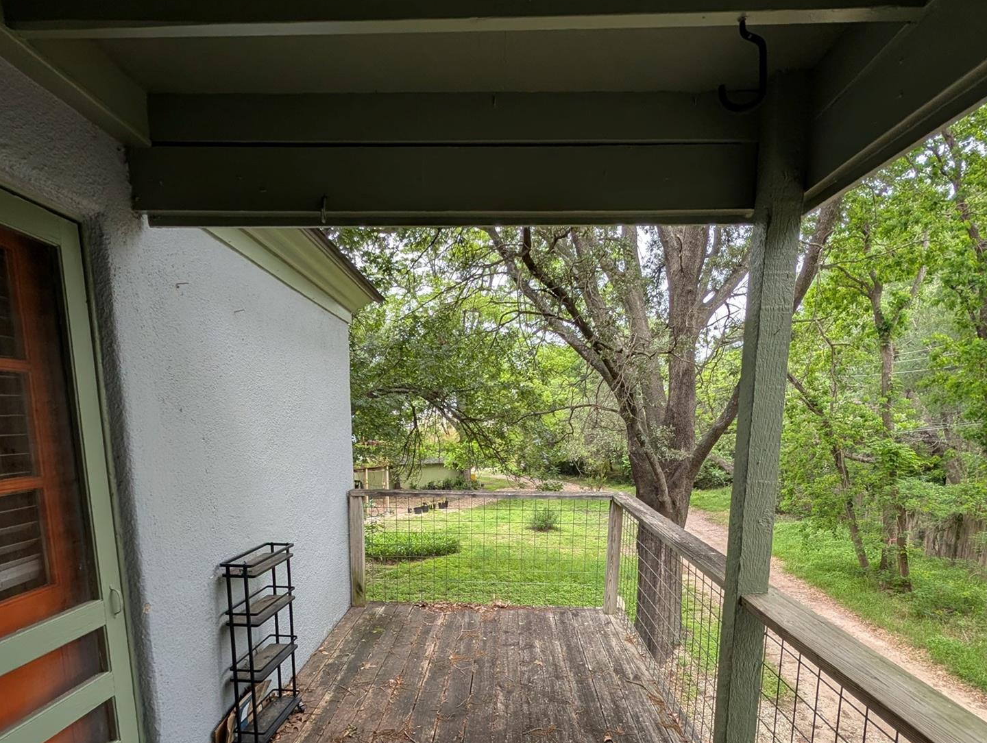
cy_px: 505
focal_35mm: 17
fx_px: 485
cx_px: 468
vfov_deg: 72.3
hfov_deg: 90.9
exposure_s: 1/801
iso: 56
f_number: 1.7
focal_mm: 2.02
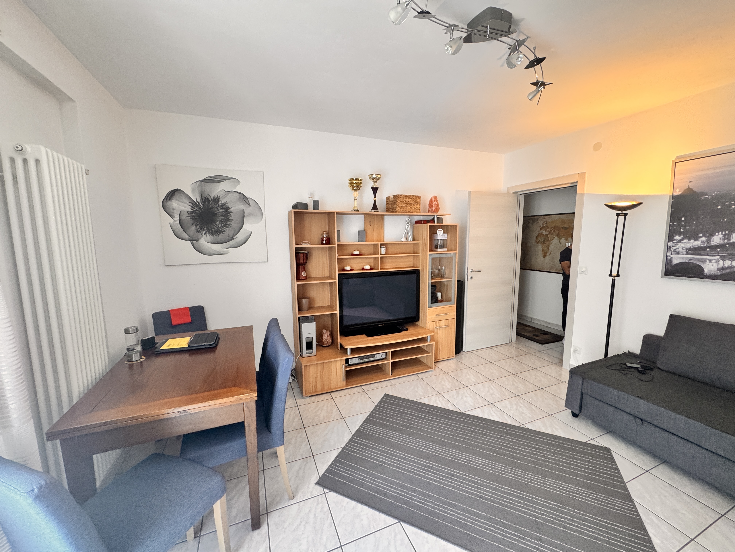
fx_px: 297
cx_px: 368
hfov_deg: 102.1
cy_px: 276
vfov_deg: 85.7
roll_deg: +1.2
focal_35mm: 14
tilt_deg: -5.7
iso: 200
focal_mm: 2.22
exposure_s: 1/100
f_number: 2.2
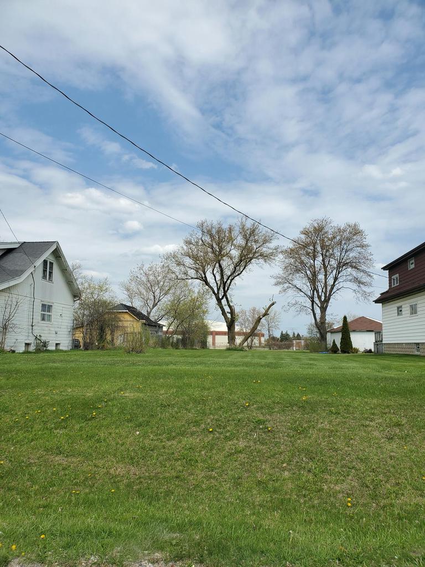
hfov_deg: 53.1
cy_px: 284
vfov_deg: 67.3
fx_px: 426
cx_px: 212
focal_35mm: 26
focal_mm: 4.3
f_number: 2.4
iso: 50
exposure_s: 1/1783
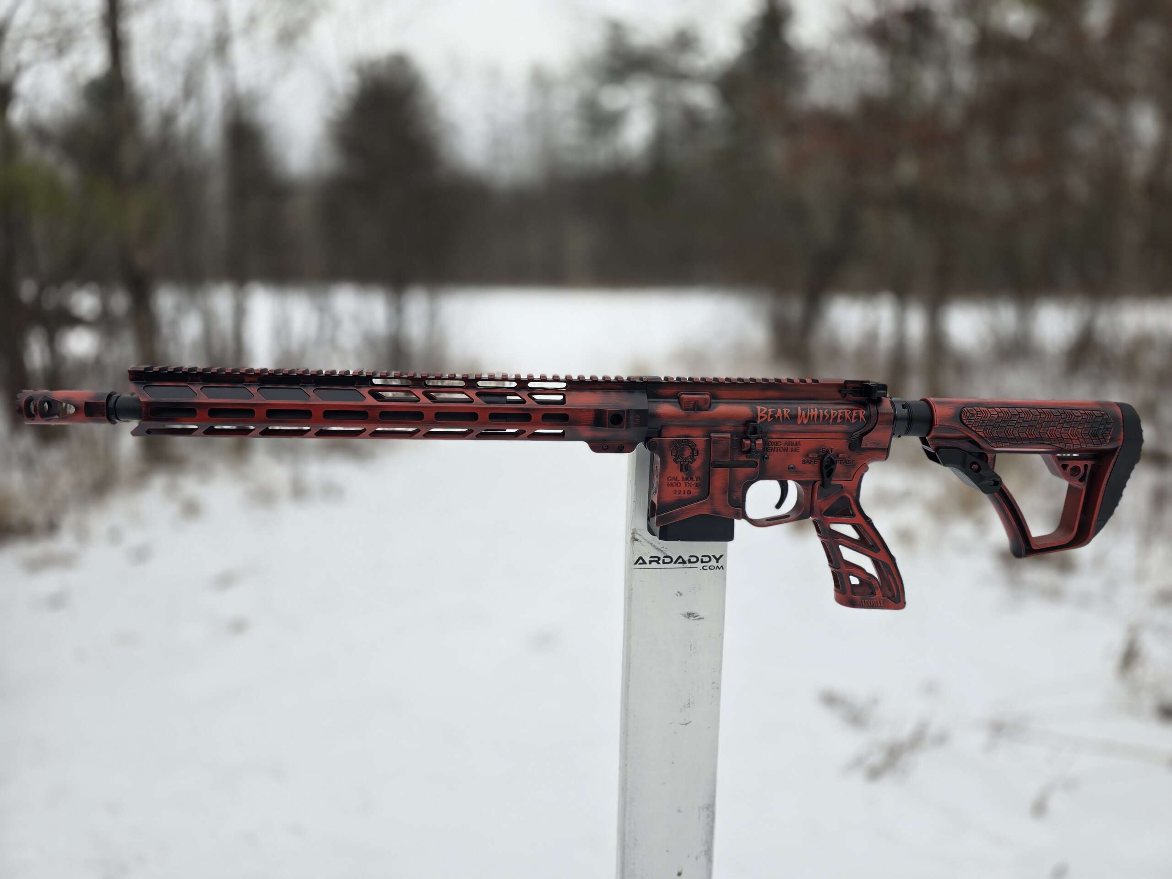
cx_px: 586
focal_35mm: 23
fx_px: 779
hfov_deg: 73.9
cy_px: 440
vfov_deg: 58.9
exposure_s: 1/347
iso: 12
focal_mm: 6.3
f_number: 1.7
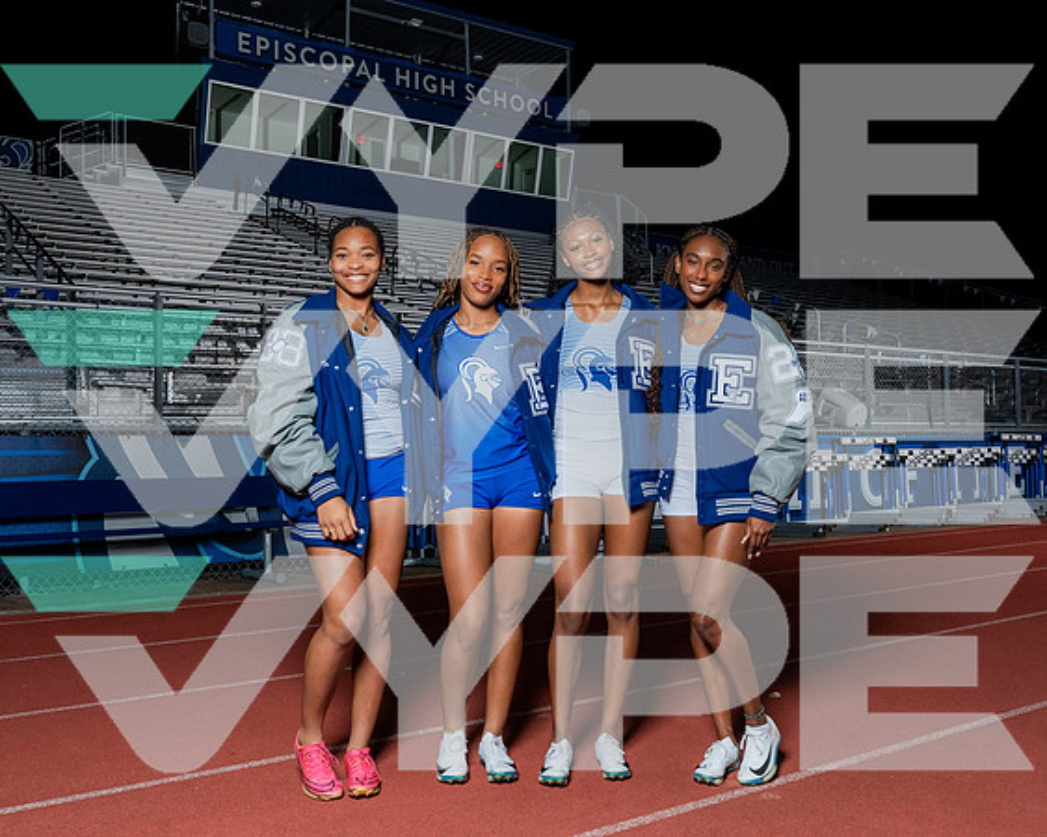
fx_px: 1070
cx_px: 497
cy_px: 410
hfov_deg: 52.1
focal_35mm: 35
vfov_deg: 42.7
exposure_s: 1/250
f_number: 8
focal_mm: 27
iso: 1250
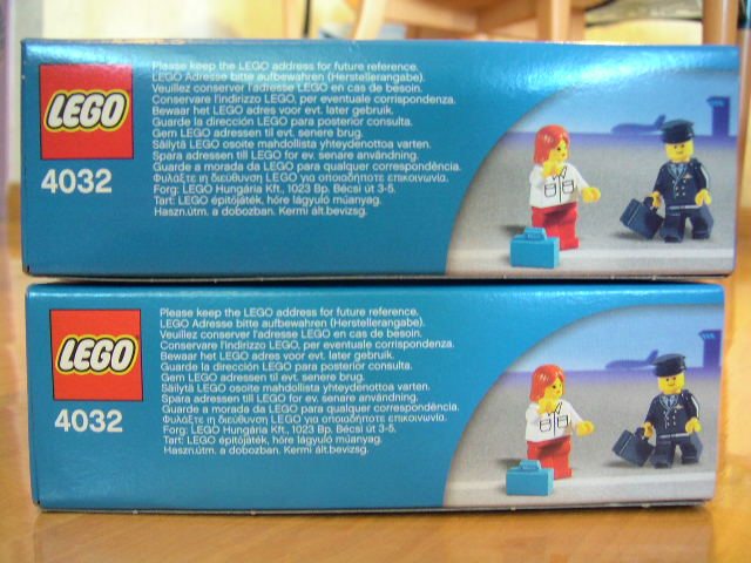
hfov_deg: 49.0
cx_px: 376
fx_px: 824
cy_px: 282
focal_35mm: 38
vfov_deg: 37.7
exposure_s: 1/3
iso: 100
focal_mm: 6
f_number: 2.8
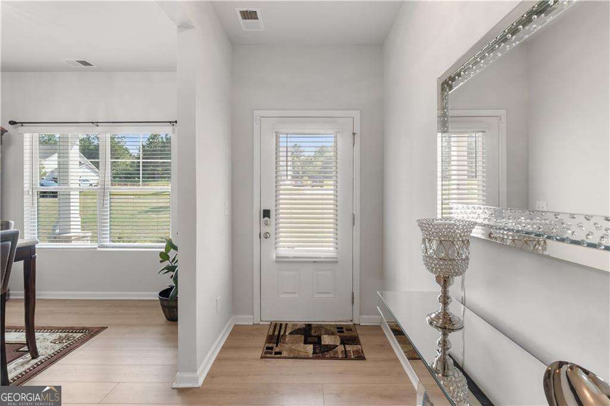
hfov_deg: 95.0
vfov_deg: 72.0
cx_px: 305
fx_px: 279
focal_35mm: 16
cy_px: 203
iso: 400
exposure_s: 1/10
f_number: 8
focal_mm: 11
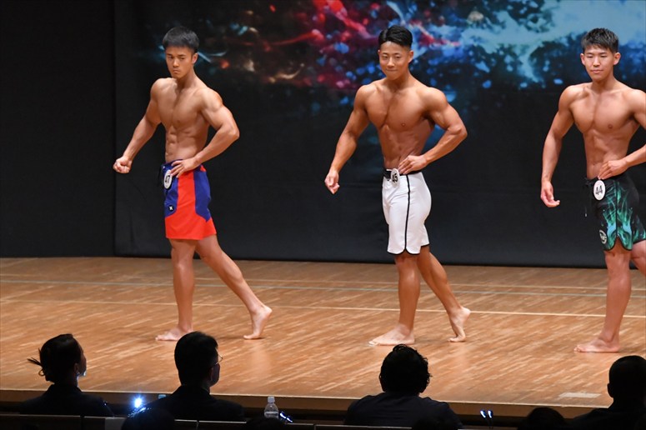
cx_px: 323
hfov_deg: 8.6
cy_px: 215
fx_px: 4305
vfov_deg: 5.7
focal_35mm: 240
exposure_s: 1/400
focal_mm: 160
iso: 8000
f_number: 5.6
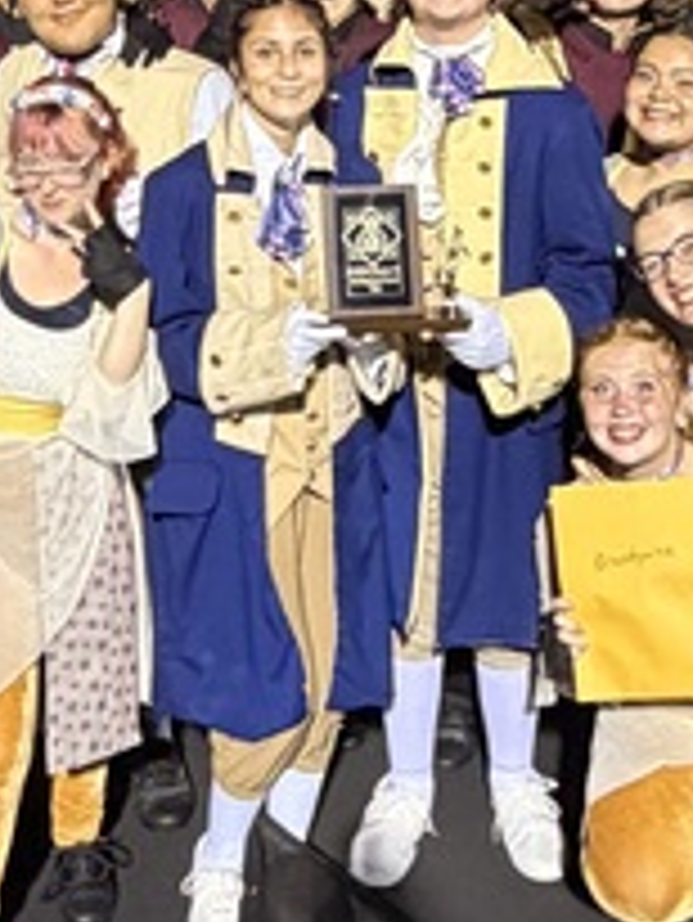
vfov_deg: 26.9
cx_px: 306
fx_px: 1867
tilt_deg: -8.5
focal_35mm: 70
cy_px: 108
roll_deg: +0.1
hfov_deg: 21.0
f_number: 2.2
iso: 320
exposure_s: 1/60
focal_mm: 2.22
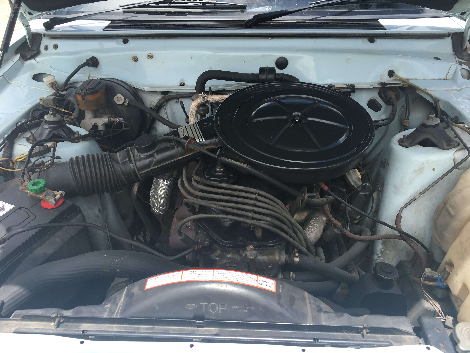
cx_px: 235
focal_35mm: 29
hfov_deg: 61.7
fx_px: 394
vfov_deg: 48.2
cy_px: 176
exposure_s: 1/693
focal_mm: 4.15
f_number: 2.2
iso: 25
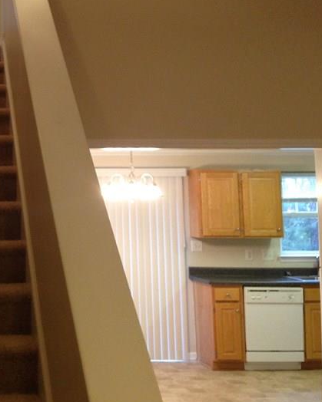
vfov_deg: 29.8
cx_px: -32
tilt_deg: +4.5
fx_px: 751
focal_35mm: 63
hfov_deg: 22.8
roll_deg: +0.7
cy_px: 130
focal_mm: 4.12
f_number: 2.4
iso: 160
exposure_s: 1/20
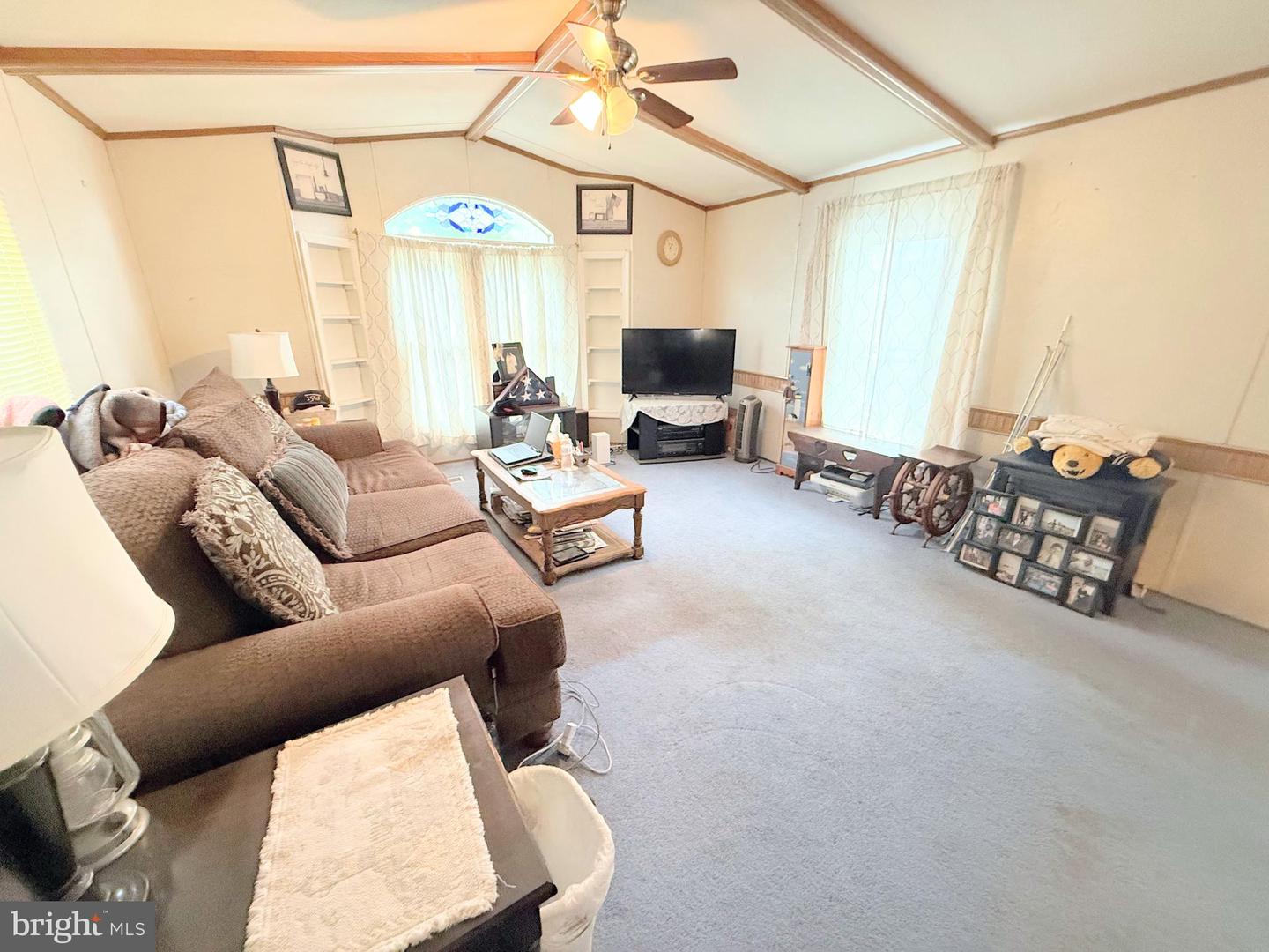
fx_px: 513
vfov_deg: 85.7
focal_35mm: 14
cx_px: 634
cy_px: 476
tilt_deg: -18.3
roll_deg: +0.0
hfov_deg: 102.1
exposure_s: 1/60
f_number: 2.2
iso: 640
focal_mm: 2.22
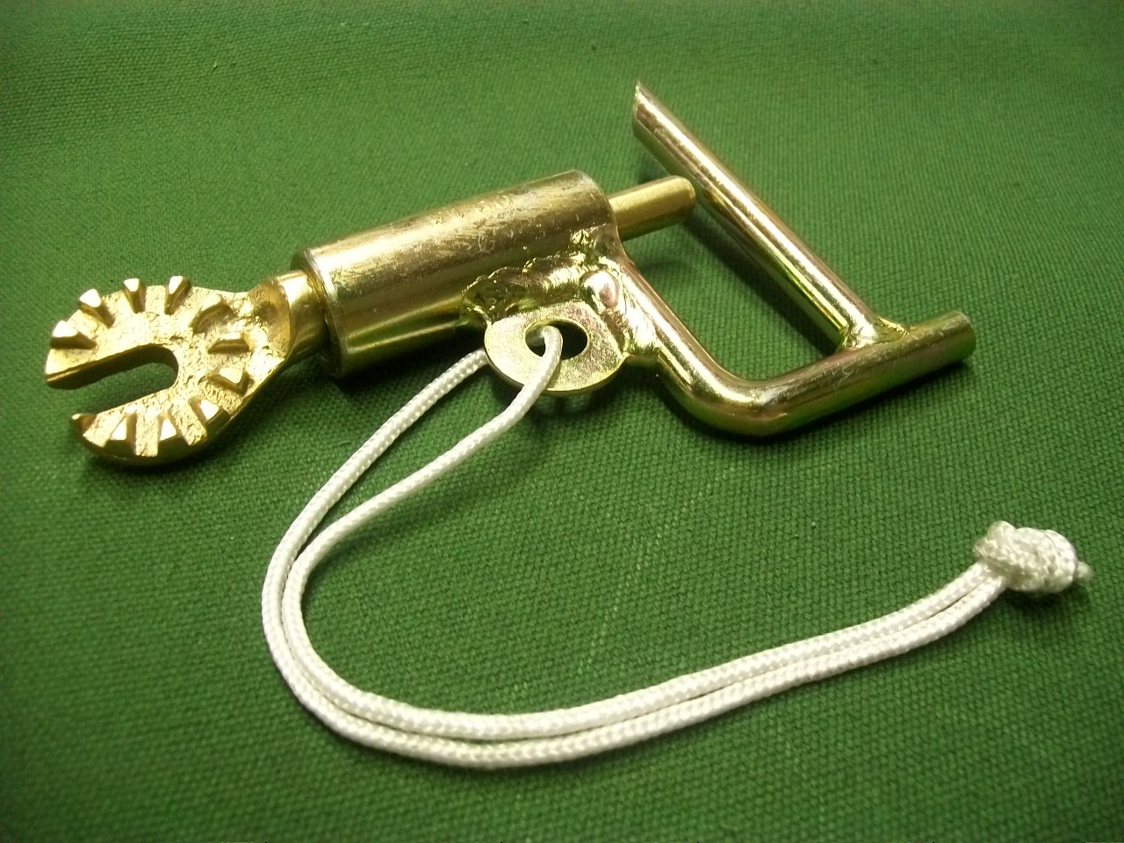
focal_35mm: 34
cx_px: 562
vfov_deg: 41.8
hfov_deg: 54.0
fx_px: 1104
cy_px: 422
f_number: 2.7
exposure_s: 1/20
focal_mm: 6.1
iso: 160
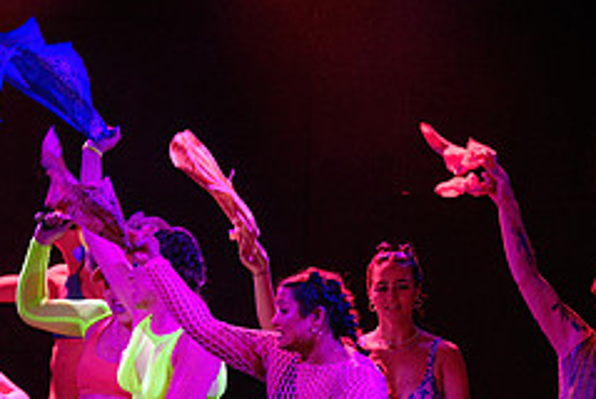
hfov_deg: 6.6
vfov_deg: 4.4
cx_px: 161
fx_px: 5155
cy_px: 330
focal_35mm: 311
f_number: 2.8
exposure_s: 1/200
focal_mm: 116
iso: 1600
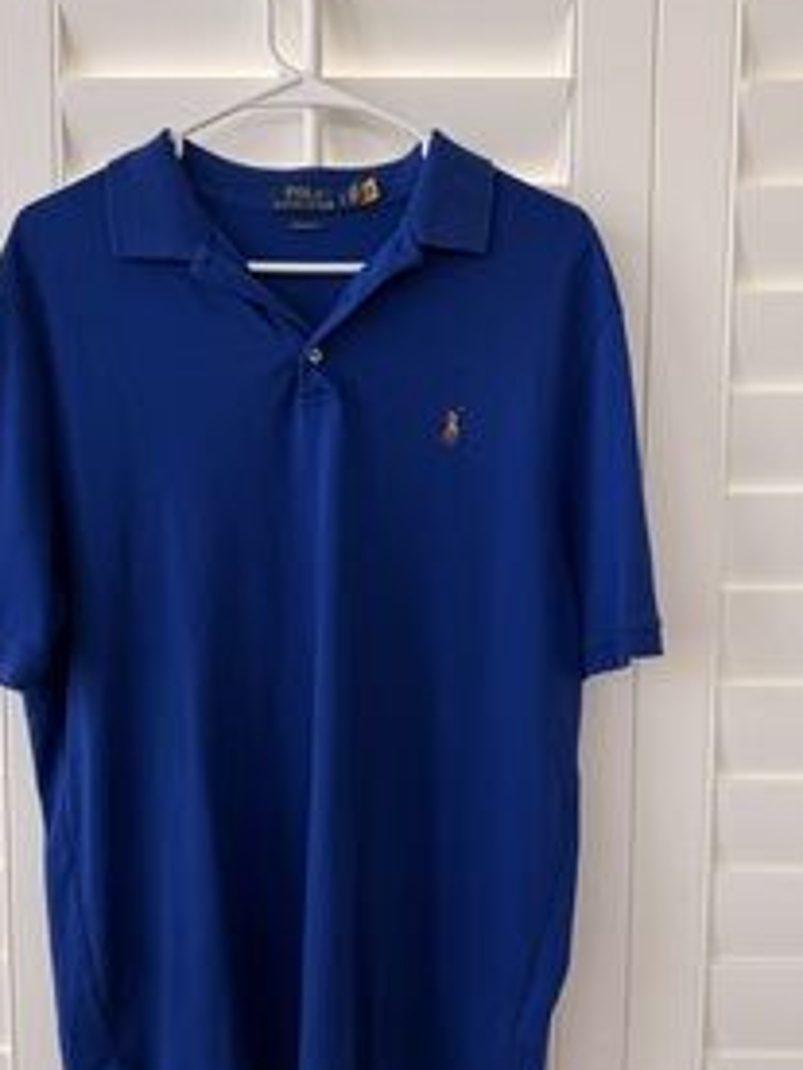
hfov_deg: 42.8
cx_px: 324
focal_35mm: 33
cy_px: 616
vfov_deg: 55.1
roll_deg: -0.4
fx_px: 1021
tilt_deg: -6.9
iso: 100
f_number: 1.78
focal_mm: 6.76
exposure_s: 1/120
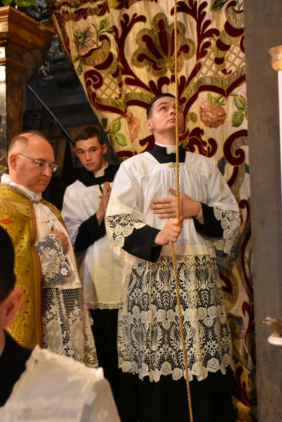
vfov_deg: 38.9
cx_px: 141
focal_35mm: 51
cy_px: 211
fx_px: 599
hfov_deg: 26.5
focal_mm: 34
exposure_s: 1/100
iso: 6400
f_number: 5
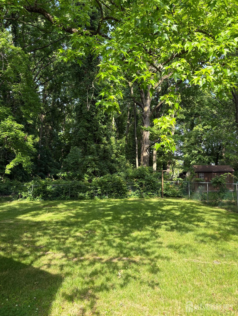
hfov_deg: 53.1
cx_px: 119
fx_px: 238
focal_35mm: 26
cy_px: 158
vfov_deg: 67.3
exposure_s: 1/492
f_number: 1.6
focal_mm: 5.96
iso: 50
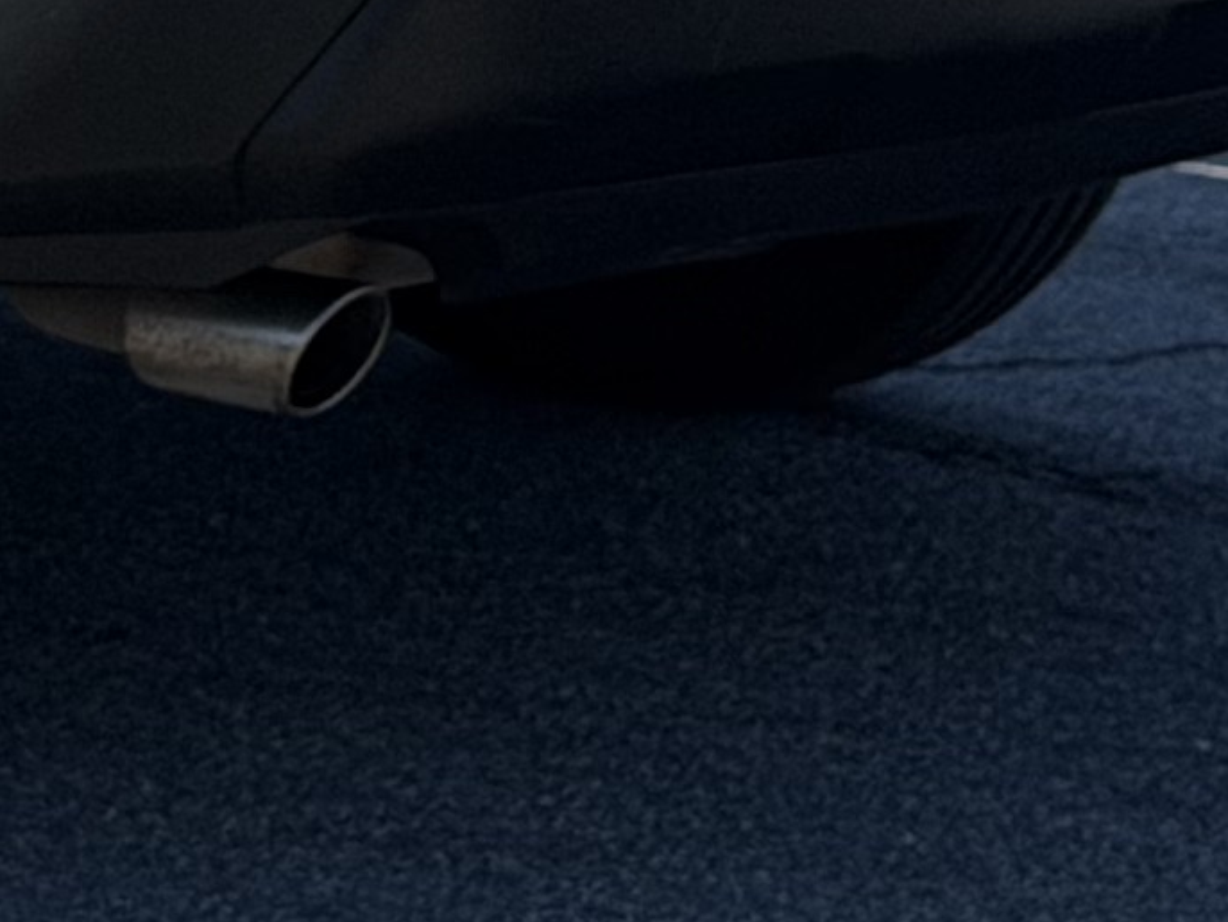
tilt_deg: -4.4
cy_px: -920
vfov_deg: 5.2
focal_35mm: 282
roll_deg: -0.9
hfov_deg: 6.9
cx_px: -891
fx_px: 10007
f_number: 1.78
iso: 80
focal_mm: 6.76
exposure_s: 1/3096
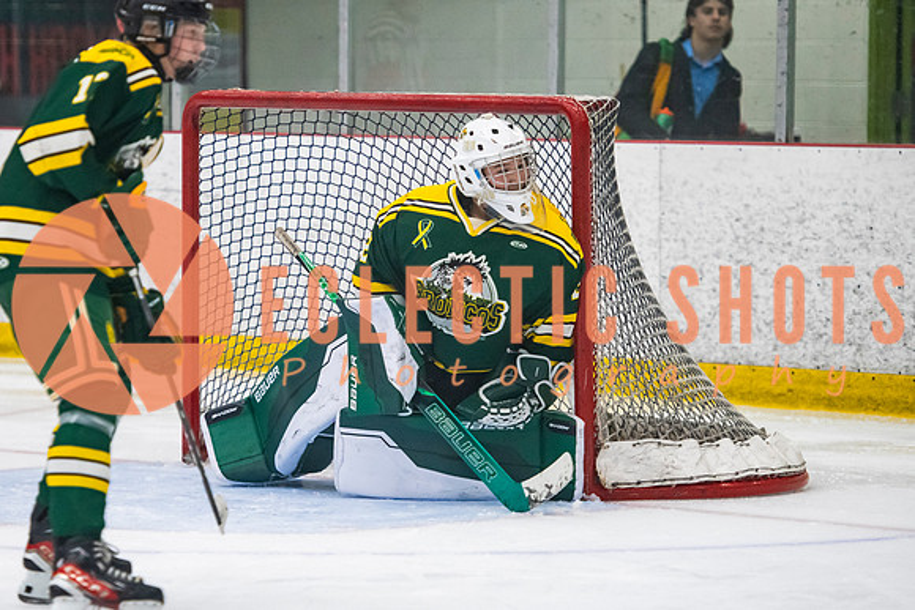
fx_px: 5608
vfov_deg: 6.2
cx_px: 345
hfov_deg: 9.3
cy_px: 263
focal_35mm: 221
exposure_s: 1/640
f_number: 3.2
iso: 2500
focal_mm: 145
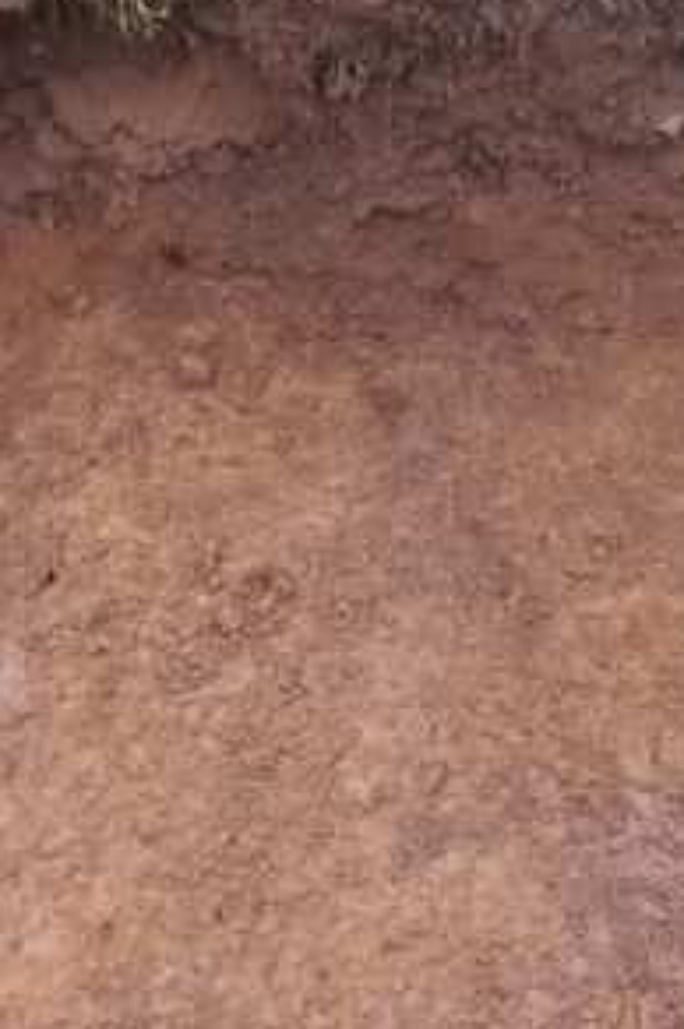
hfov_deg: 17.1
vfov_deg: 26.3
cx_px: 763
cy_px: 451
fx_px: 2200
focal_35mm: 77
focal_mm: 20
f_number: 5.6
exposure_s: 1/45
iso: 200
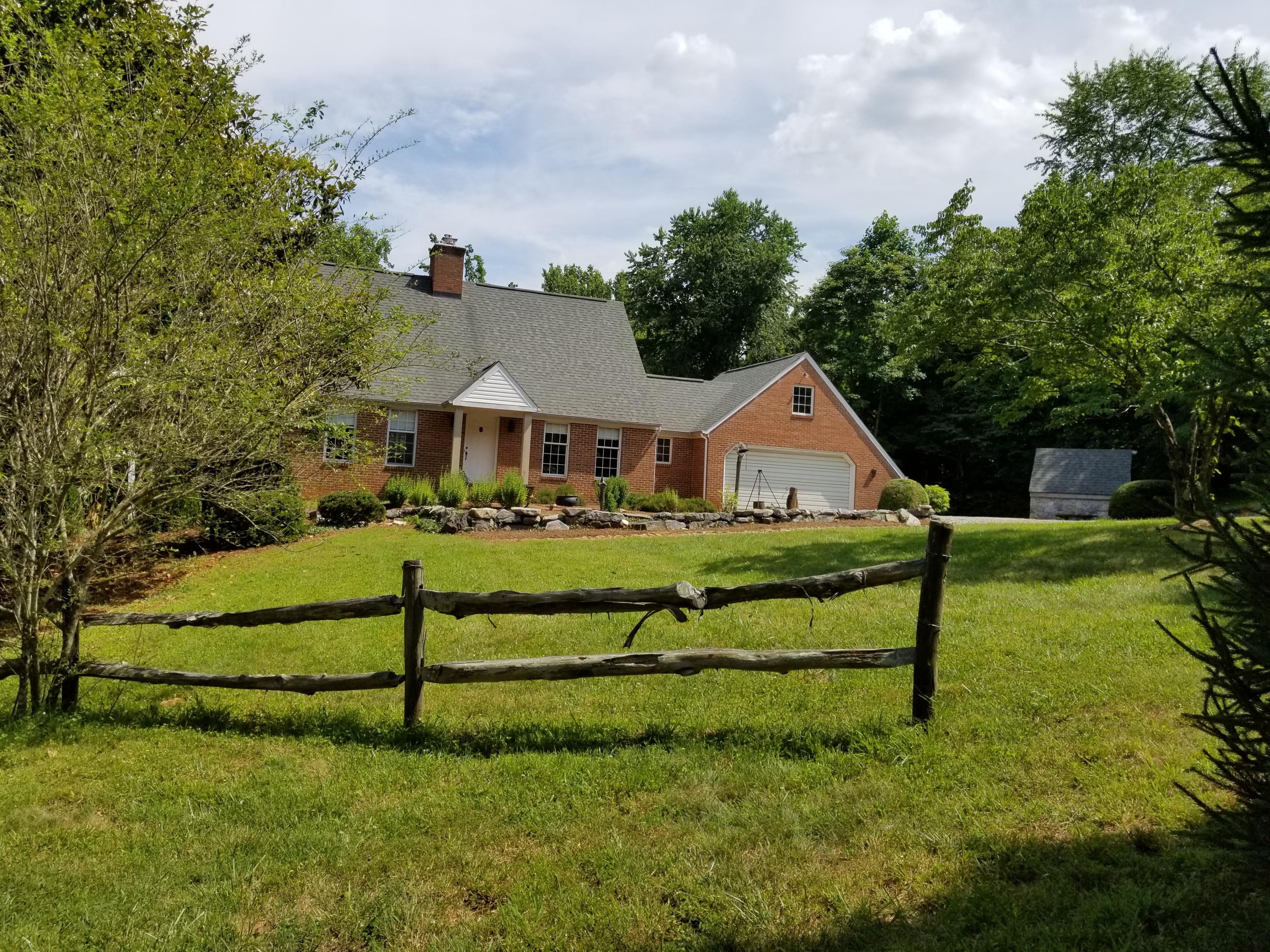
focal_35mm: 26
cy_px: 476
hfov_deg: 67.3
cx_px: 635
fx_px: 954
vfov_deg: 53.1
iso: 50
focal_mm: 4.25
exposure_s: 1/3144
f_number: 1.7
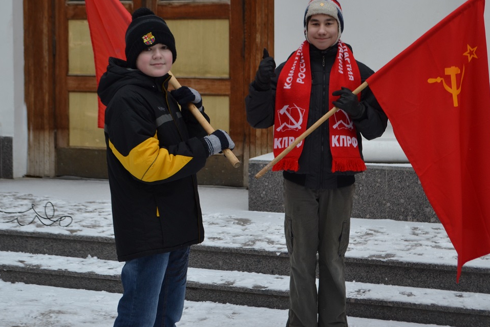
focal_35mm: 78
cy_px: 98
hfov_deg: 26.0
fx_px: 1062
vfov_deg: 17.4
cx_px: 226
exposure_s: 1/125
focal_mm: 36
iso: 125
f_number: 5.6
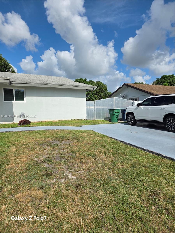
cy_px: 116
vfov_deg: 73.9
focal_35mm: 23
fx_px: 155
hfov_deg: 58.9
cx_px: 88
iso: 50
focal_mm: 6.25
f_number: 1.7
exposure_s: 1/7944
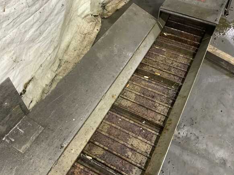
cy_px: 89
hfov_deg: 60.0
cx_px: 121
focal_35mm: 30
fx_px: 203
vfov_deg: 46.8
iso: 200
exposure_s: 1/40
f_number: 1.8
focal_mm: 3
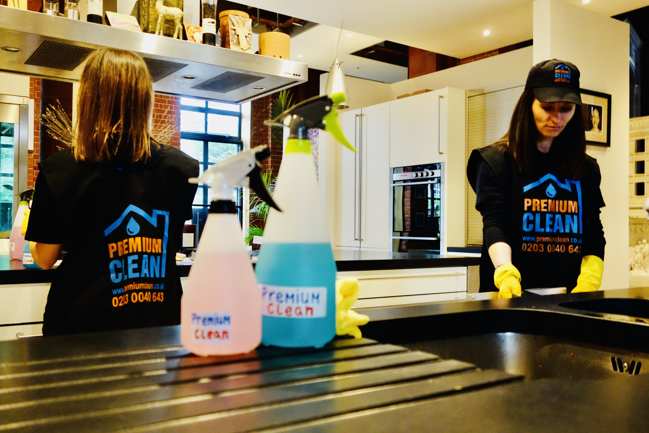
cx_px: 324
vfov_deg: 38.9
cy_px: 216
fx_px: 613
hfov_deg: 55.8
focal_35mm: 34
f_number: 2.8
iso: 800
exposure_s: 1/40
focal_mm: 12.62
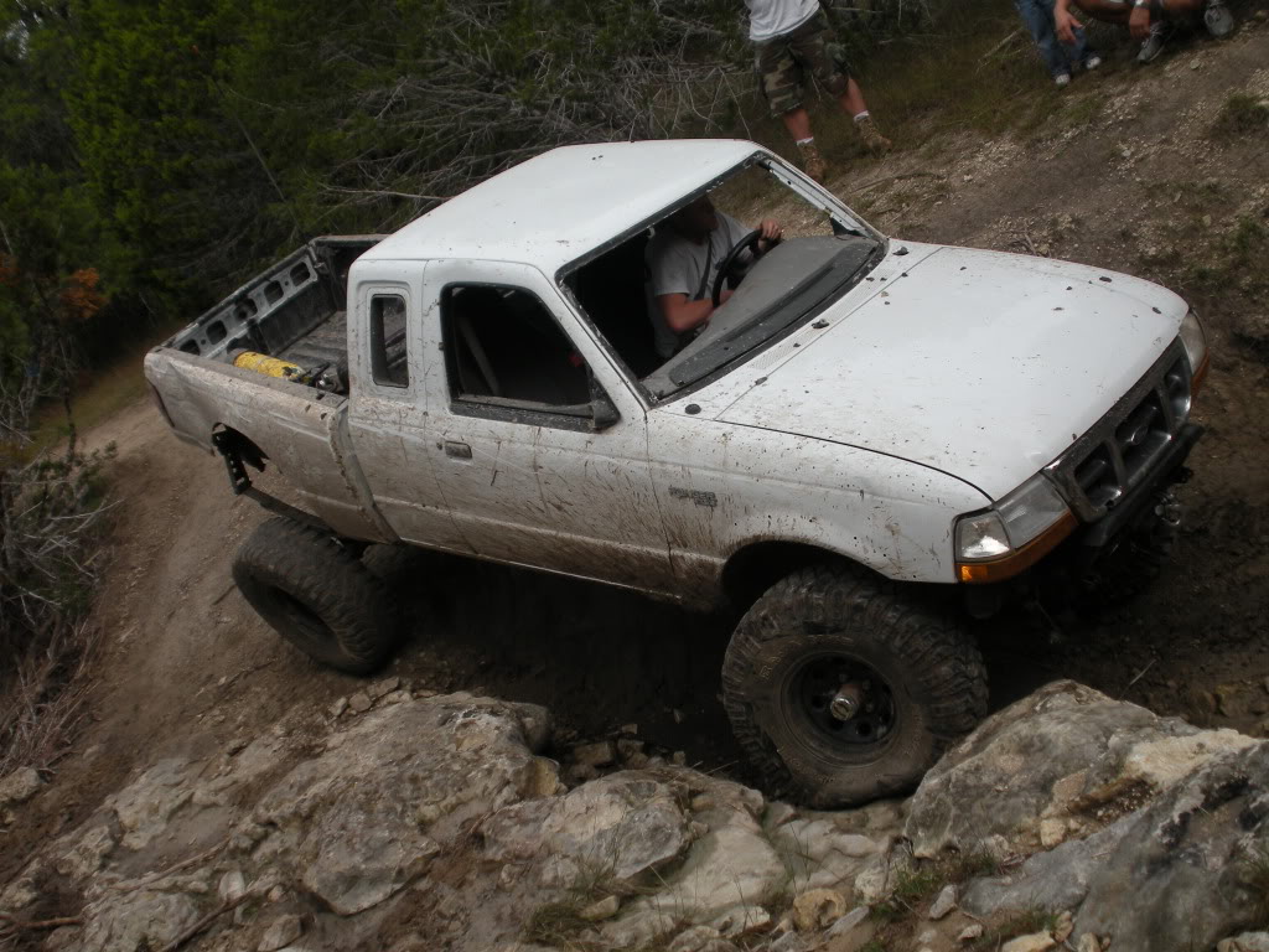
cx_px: 634
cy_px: 476
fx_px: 1576
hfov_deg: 43.9
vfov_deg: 33.6
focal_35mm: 43
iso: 64
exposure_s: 1/600
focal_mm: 7.7
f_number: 4
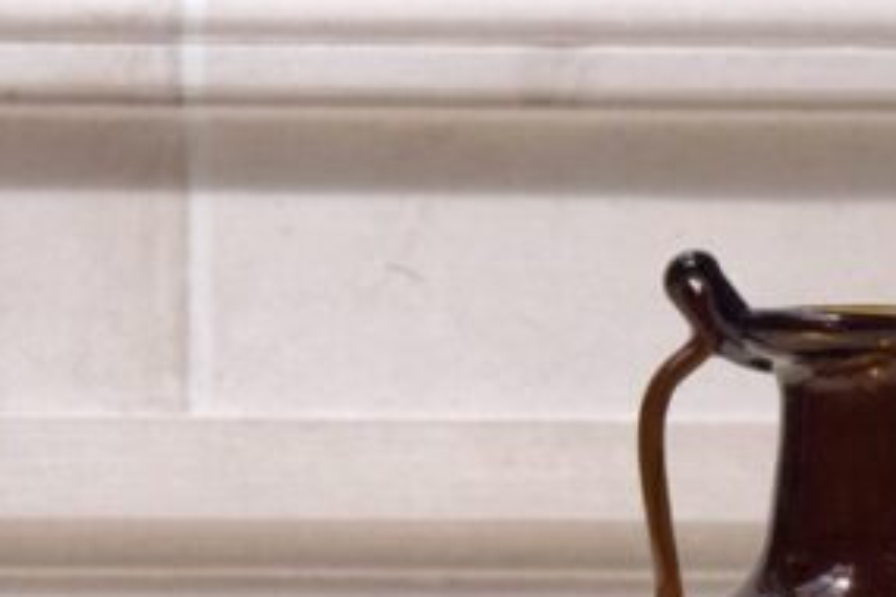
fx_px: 6968
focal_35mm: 280
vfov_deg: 4.9
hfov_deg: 7.3
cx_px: 865
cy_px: 412
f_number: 10
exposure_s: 1/1600
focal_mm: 48
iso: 1600
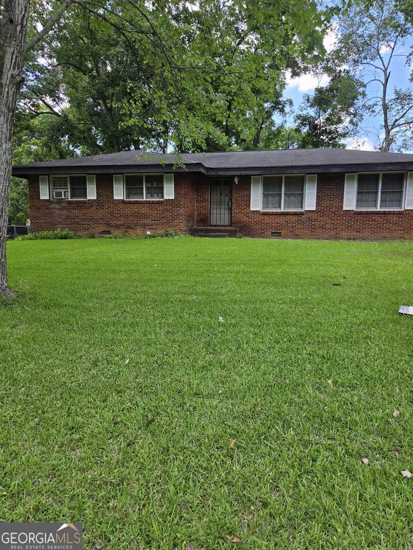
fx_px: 366
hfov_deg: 58.9
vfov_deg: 73.9
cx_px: 206
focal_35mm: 23
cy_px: 275
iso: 80
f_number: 1.8
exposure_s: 1/1406
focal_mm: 5.4
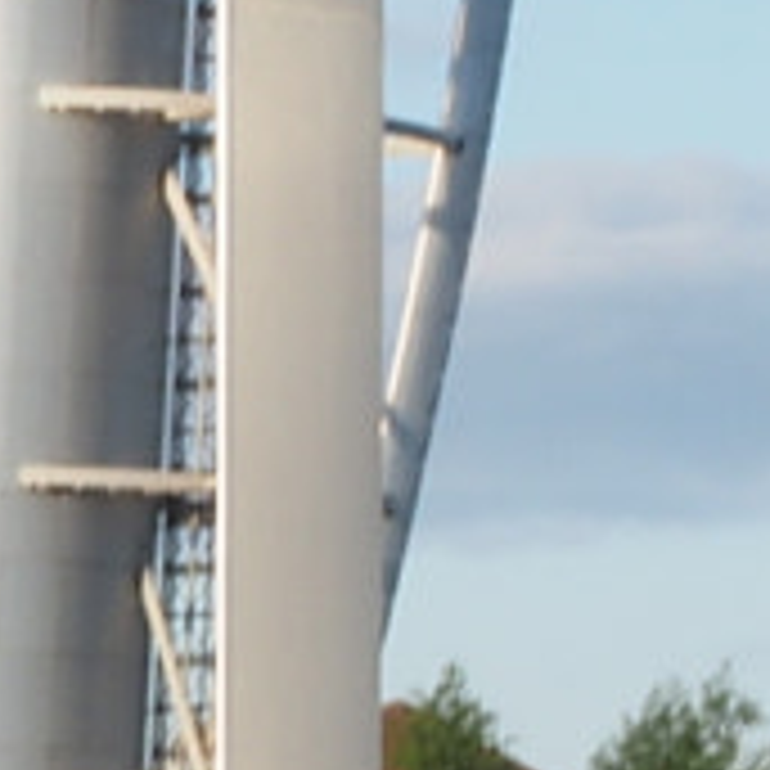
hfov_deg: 4.1
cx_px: -2197
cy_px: 2562
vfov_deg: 4.2
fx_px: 10016
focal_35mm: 398
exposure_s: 1/30
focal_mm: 24
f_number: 22
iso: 200
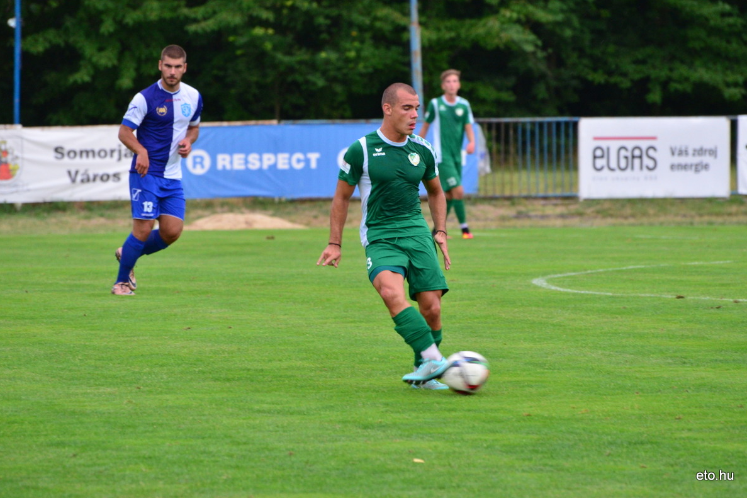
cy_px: 248
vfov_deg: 4.1
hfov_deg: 6.2
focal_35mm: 333
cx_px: 374
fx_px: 6908
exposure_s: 1/320
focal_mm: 220
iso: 1600
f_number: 5.3
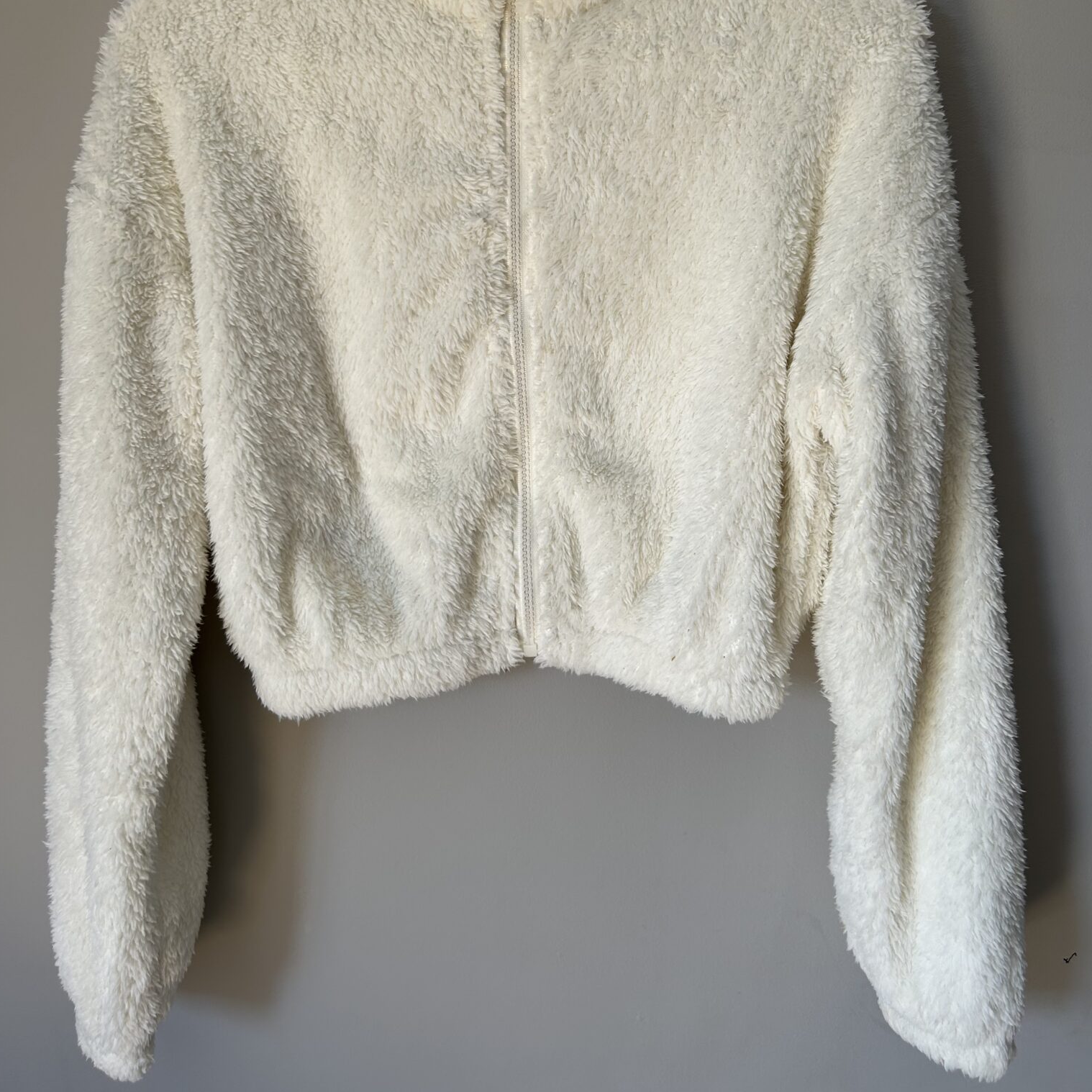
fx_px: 1106
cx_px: 545
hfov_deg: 52.5
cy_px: 380
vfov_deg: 51.7
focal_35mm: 31
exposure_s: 1/121
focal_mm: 5.7
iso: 40
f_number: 1.5
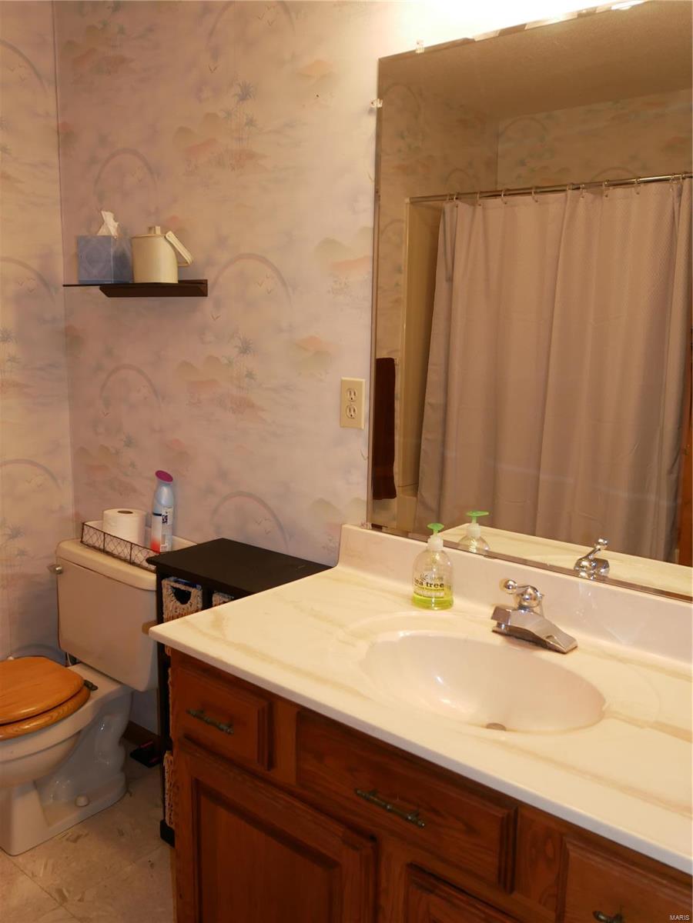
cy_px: 462
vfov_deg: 60.0
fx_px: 801
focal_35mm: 30
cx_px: 346
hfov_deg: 46.8
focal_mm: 15
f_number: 3.8
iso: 640
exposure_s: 1/60
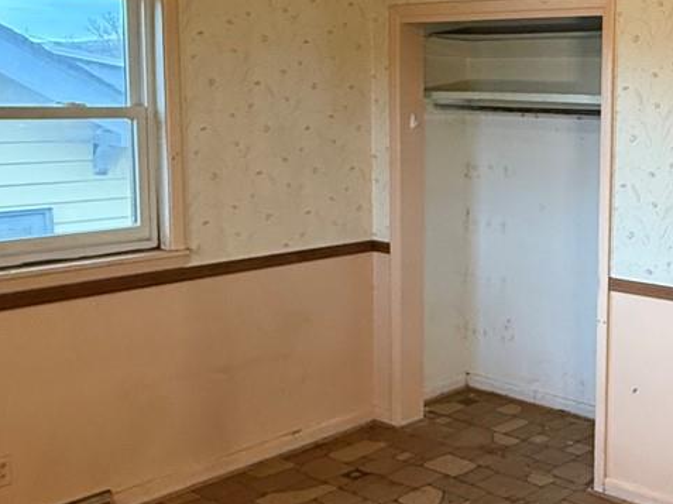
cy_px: 203
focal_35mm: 47
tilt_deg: -6.6
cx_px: 607
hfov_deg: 37.8
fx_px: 913
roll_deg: -1.4
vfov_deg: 30.8
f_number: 2.2
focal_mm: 2.22
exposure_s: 1/120
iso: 640
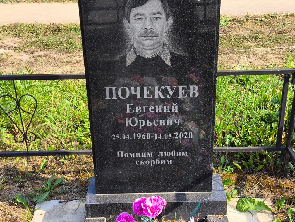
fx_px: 426
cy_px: 111
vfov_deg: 29.1
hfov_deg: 38.2
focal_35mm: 50
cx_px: 148
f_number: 1.7
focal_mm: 4.71
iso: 50
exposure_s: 1/477
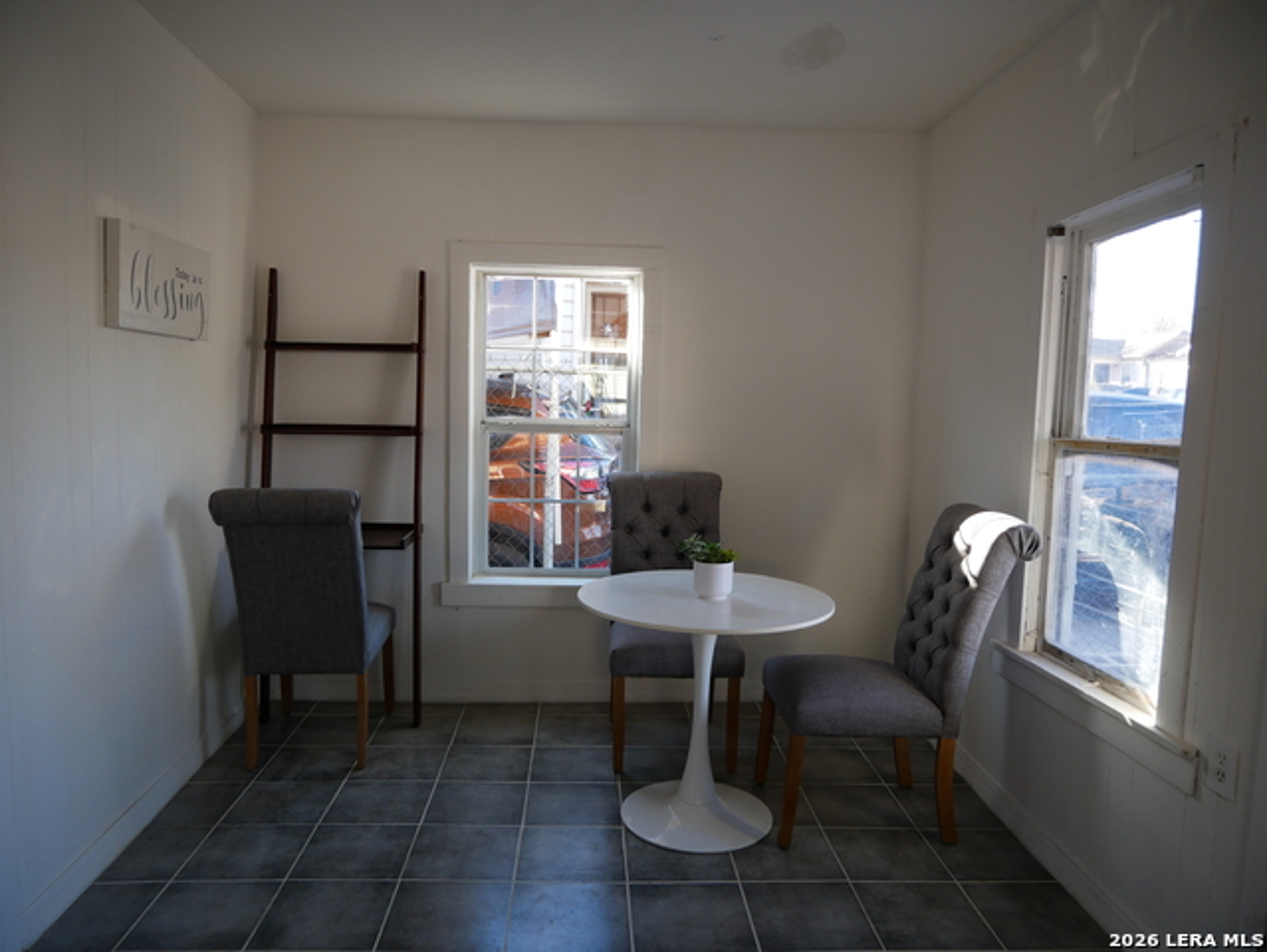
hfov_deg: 71.6
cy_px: 476
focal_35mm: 24
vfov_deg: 56.9
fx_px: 879
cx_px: 634
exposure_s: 1/80
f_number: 3.5
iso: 200
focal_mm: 12
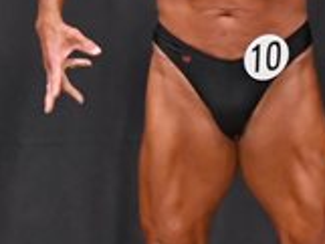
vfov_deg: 1.6
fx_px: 8766
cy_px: 40
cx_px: 425
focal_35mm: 933
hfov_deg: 2.1
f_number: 5.6
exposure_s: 1/400
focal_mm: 135
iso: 5000
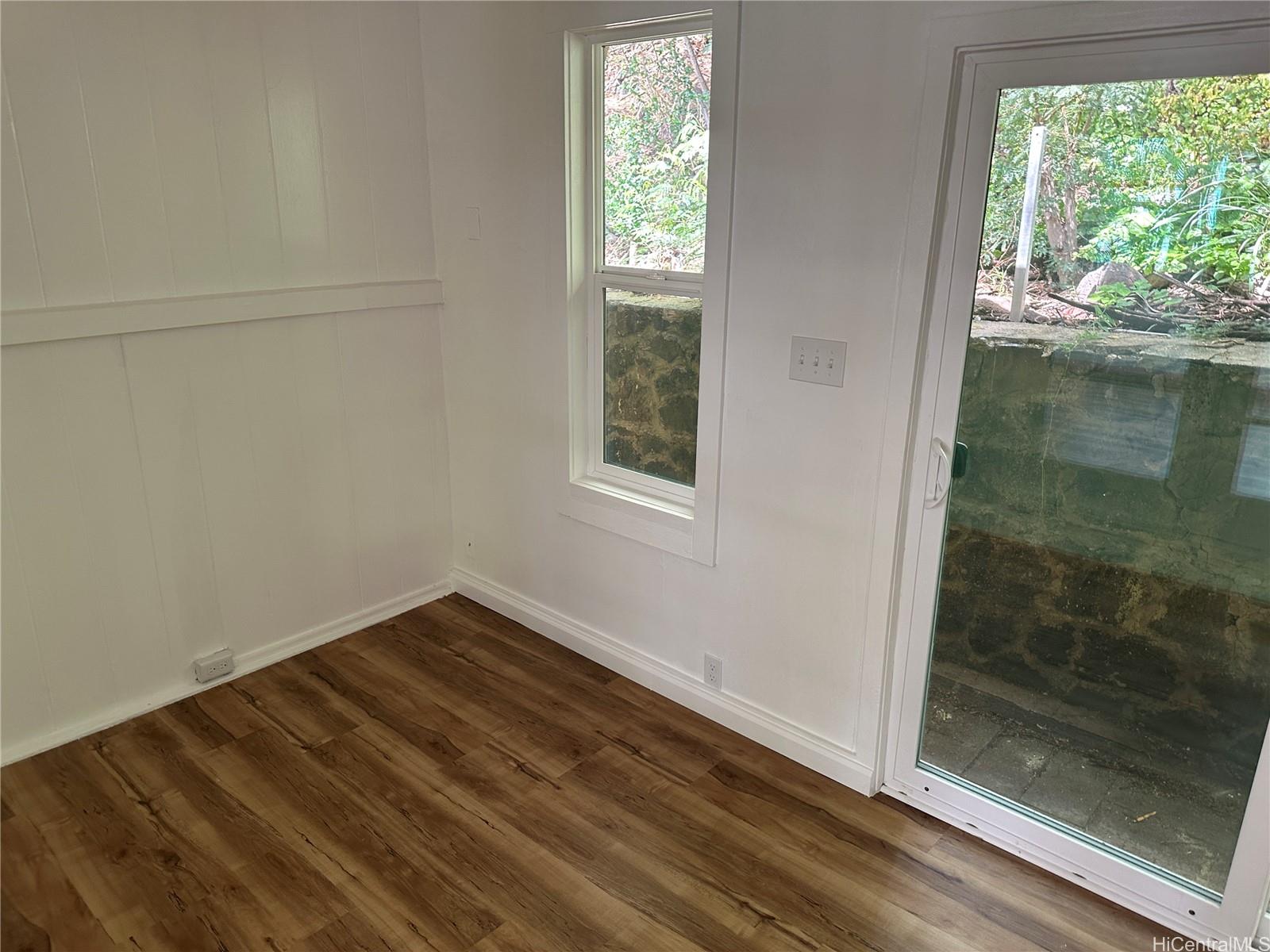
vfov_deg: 56.8
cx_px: 635
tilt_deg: -15.5
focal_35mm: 24
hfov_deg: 71.6
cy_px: 476
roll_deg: -0.6
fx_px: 881
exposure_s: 1/60
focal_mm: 6.86
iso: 160
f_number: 1.78
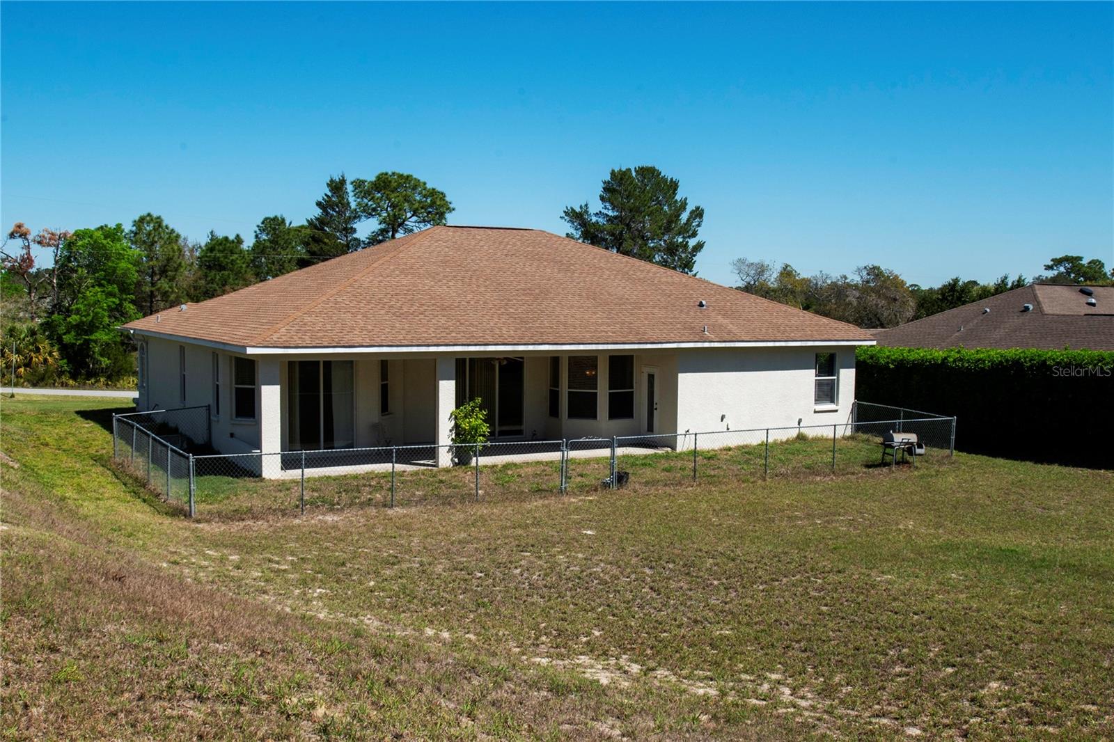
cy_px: 371
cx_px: 557
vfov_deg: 36.9
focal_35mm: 36
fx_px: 1114
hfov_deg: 53.1
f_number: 20
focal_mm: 24
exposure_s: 1/400
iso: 500
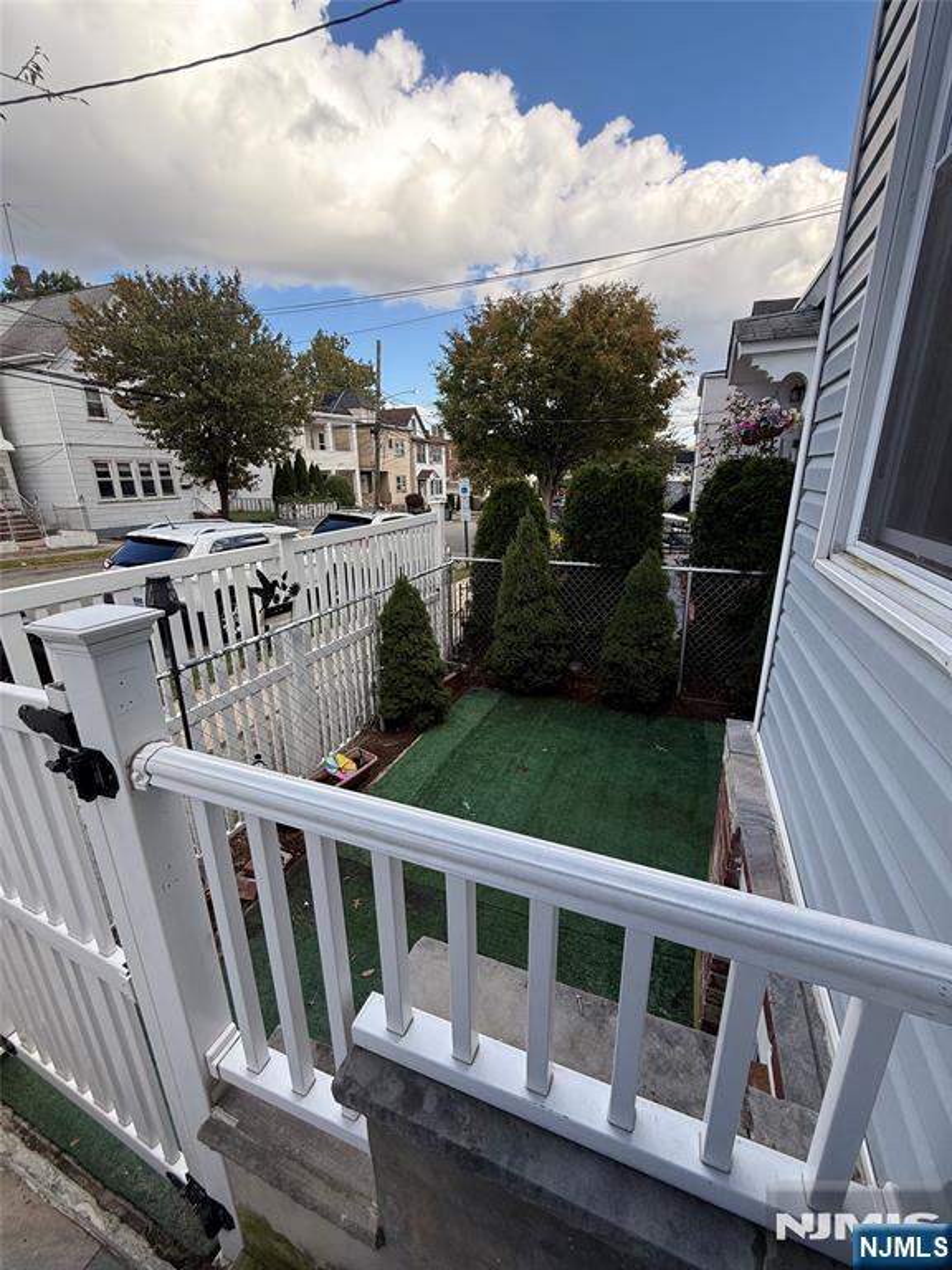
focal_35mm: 14
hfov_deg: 85.7
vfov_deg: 102.1
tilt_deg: -17.2
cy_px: 635
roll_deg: +0.6
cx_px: 476
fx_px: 513
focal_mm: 2.22
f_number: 2.2
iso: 64
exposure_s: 1/340
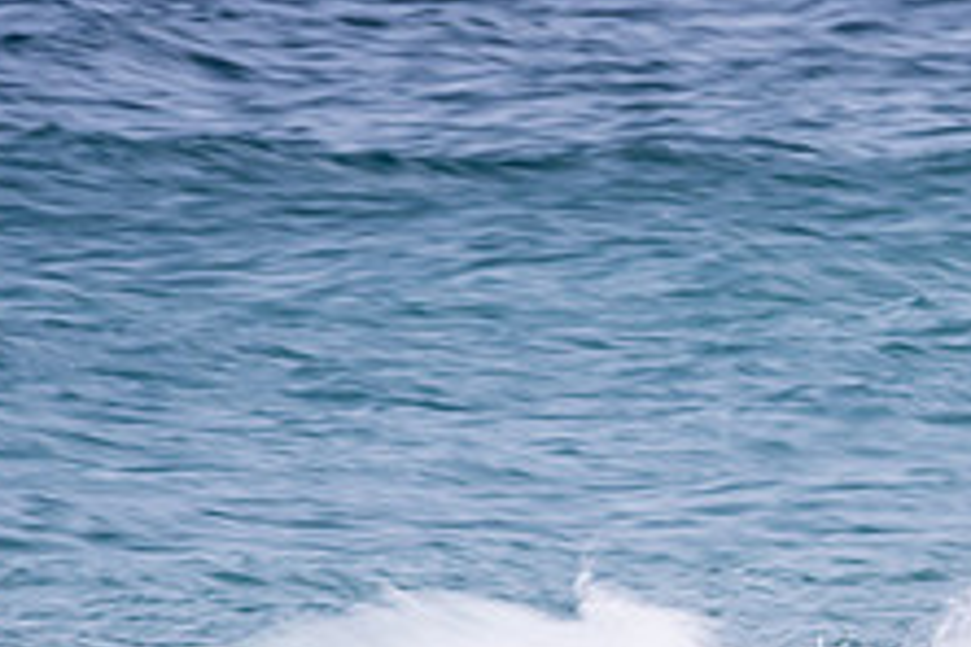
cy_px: 802
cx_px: 1168
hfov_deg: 1.6
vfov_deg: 1.1
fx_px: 35250
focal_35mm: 1307
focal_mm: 500
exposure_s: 1/13
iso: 64
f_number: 20
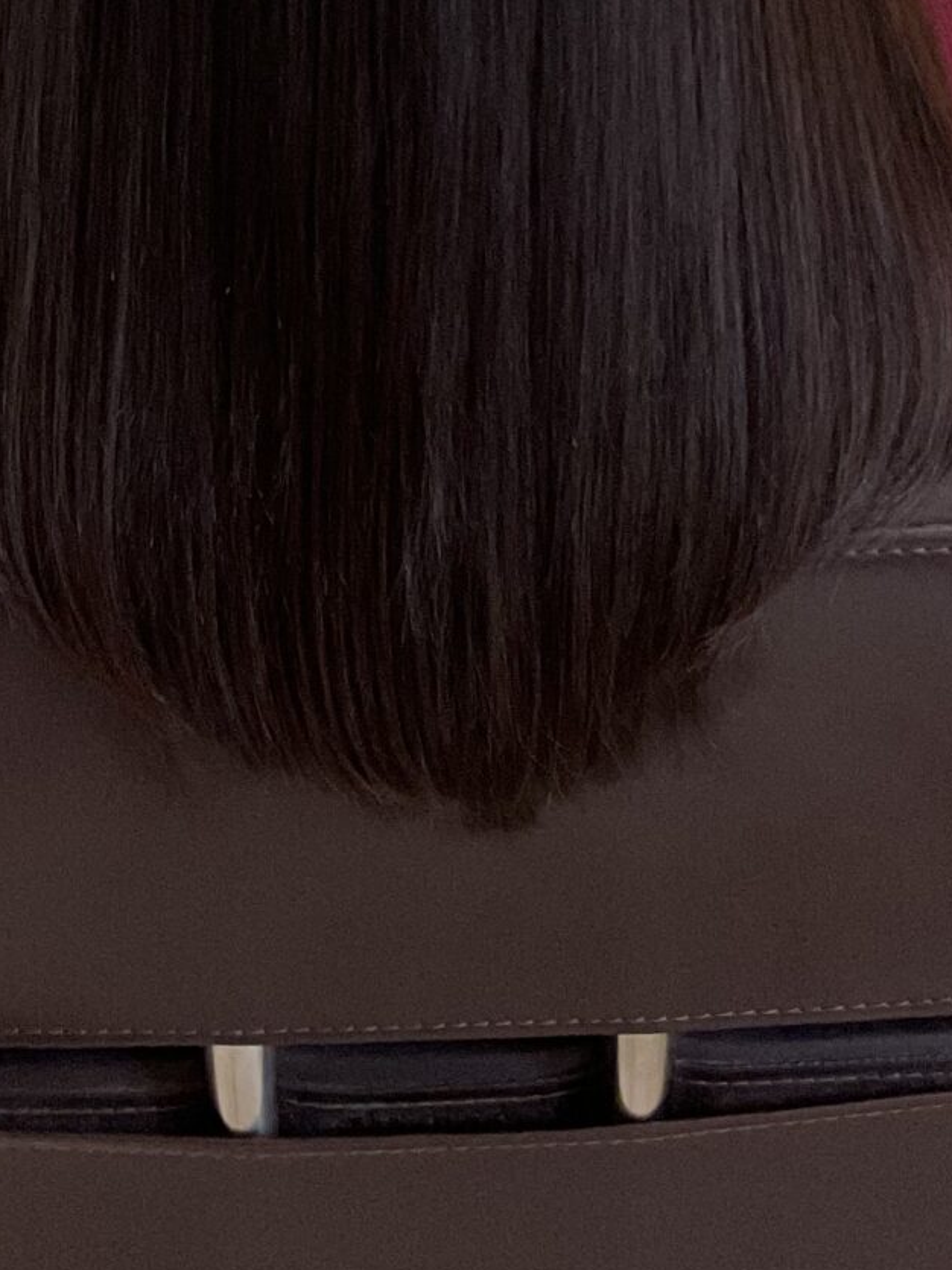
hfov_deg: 16.6
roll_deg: +2.0
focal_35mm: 89
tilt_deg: -8.6
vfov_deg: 21.0
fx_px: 3262
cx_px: 374
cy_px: -85
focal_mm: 3
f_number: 1.8
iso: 250
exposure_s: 1/60
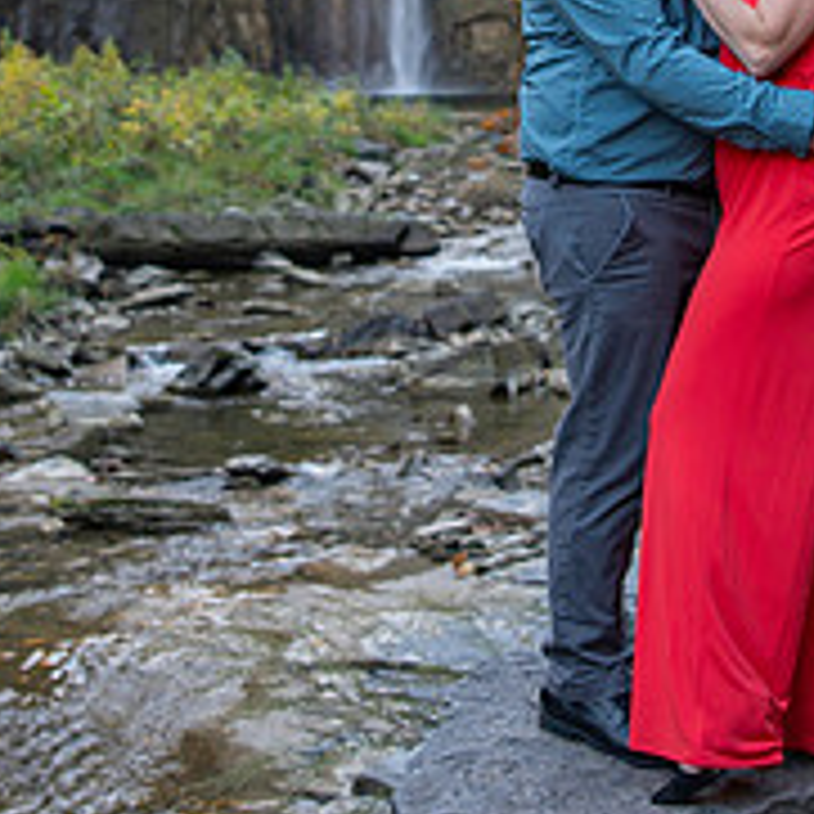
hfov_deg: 18.8
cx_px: 521
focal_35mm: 92
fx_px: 2448
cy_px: -26
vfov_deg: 18.3
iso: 250
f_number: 2.8
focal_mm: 29
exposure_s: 1/200
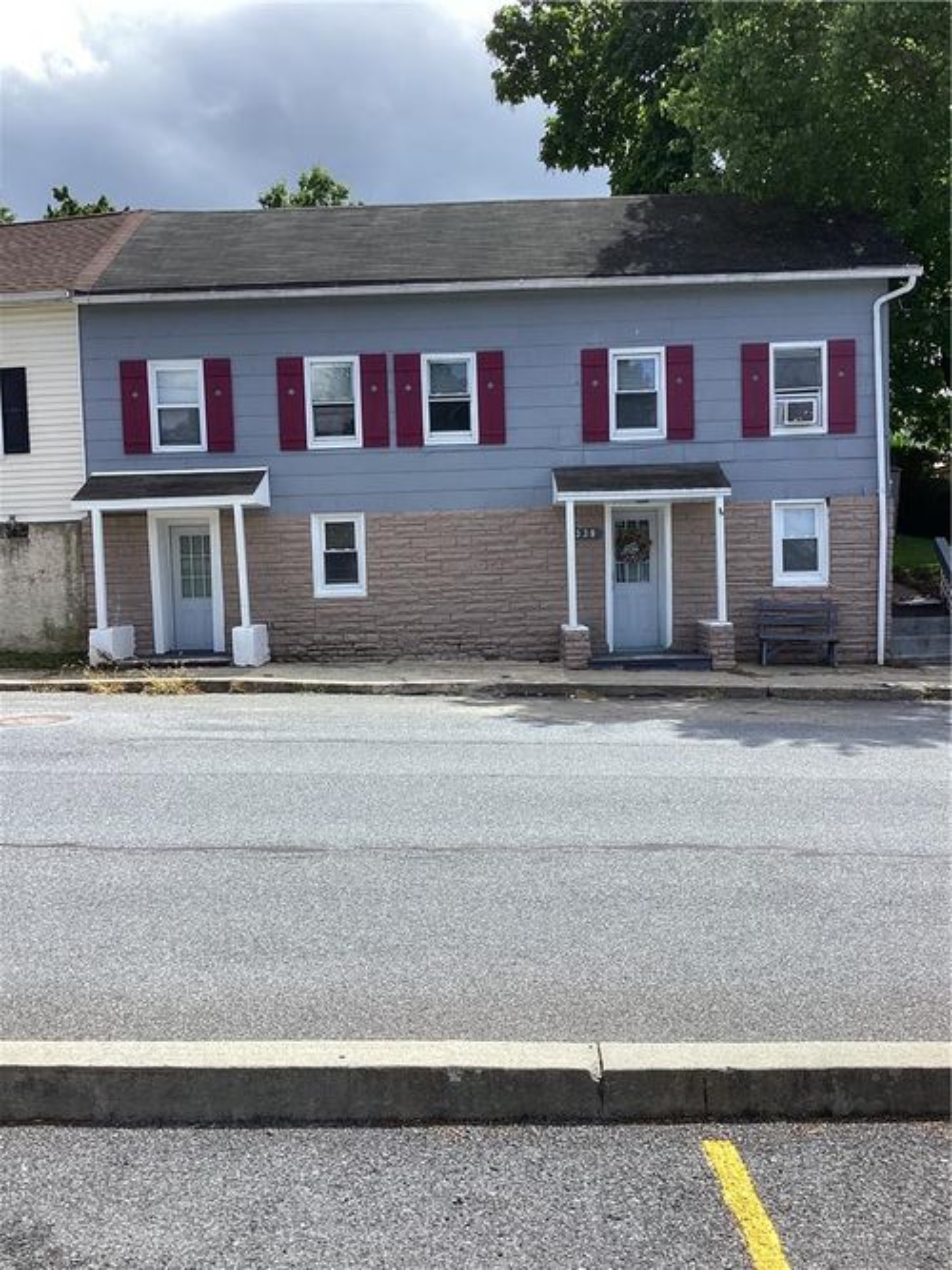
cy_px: 635
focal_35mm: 31
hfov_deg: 45.4
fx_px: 1137
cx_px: 476
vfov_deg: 58.4
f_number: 2.4
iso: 25
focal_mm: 3.3
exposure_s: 1/1148
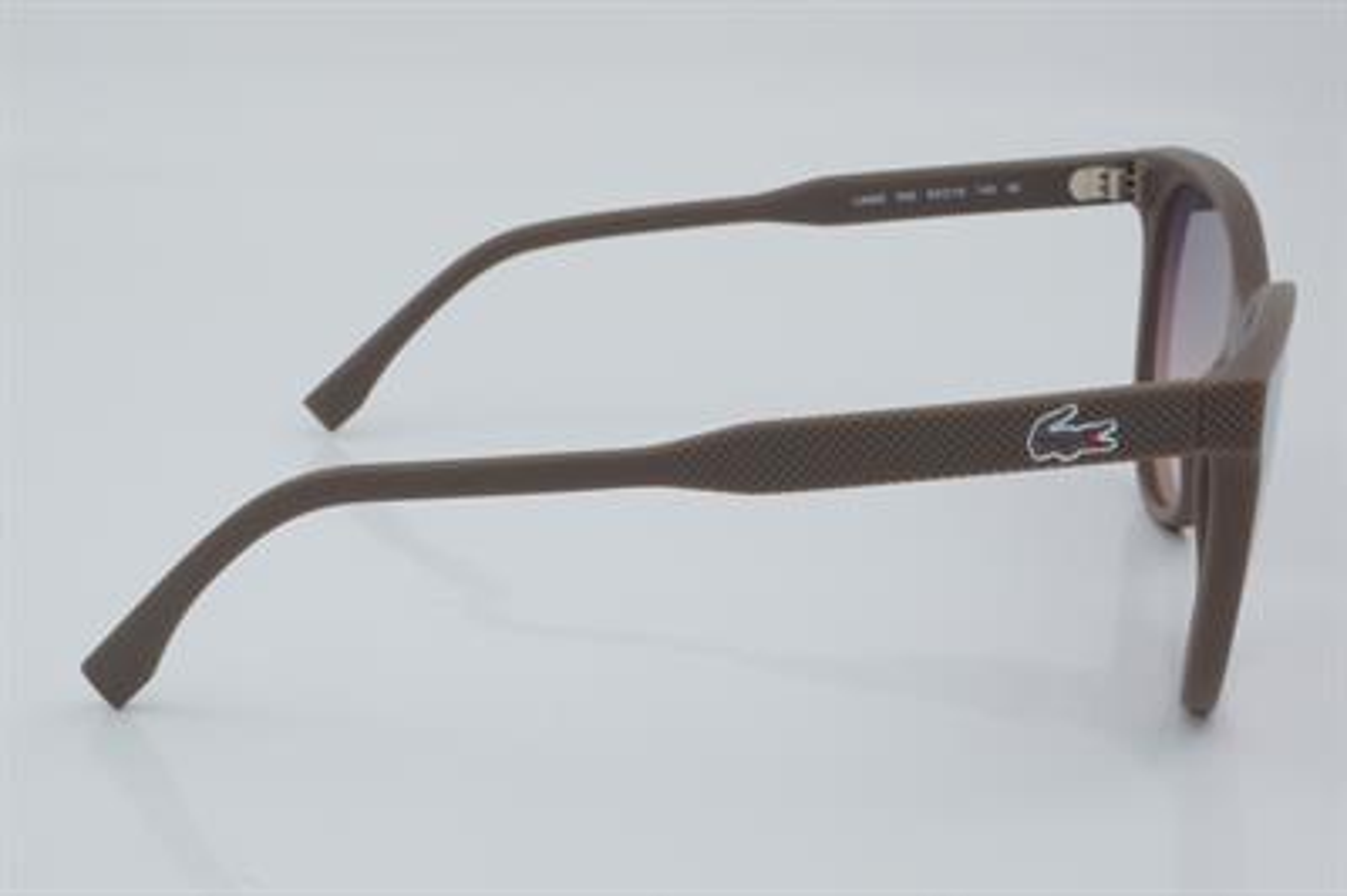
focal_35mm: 75
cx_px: 674
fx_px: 2804
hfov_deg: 27.0
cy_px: 448
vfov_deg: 18.2
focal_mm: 50
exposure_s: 1/4
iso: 100
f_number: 32
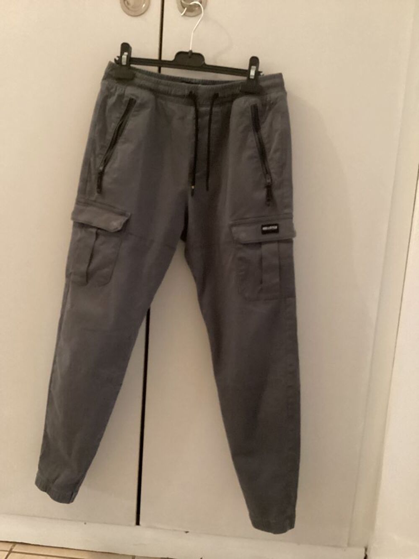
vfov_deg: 58.3
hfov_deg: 45.4
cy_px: 280
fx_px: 500
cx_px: 210
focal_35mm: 31
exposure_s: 1/20
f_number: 2.4
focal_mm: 3.3
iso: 640
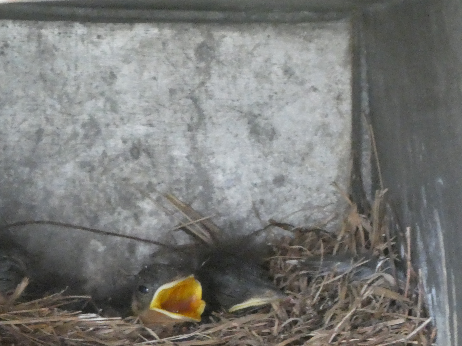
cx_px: 95
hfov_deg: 9.1
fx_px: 2896
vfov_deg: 6.8
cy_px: 324
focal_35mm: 217
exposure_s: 1/20
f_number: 8
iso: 1600
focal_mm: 20.6
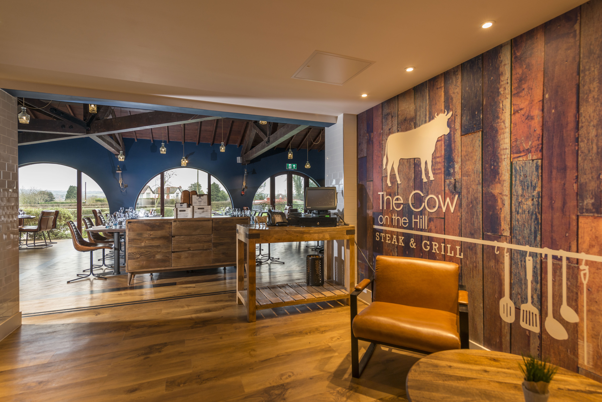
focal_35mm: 18
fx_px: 301
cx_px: 301
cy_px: 201
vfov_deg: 67.4
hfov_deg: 90.0
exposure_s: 1/15
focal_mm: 18
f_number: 5.6
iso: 200
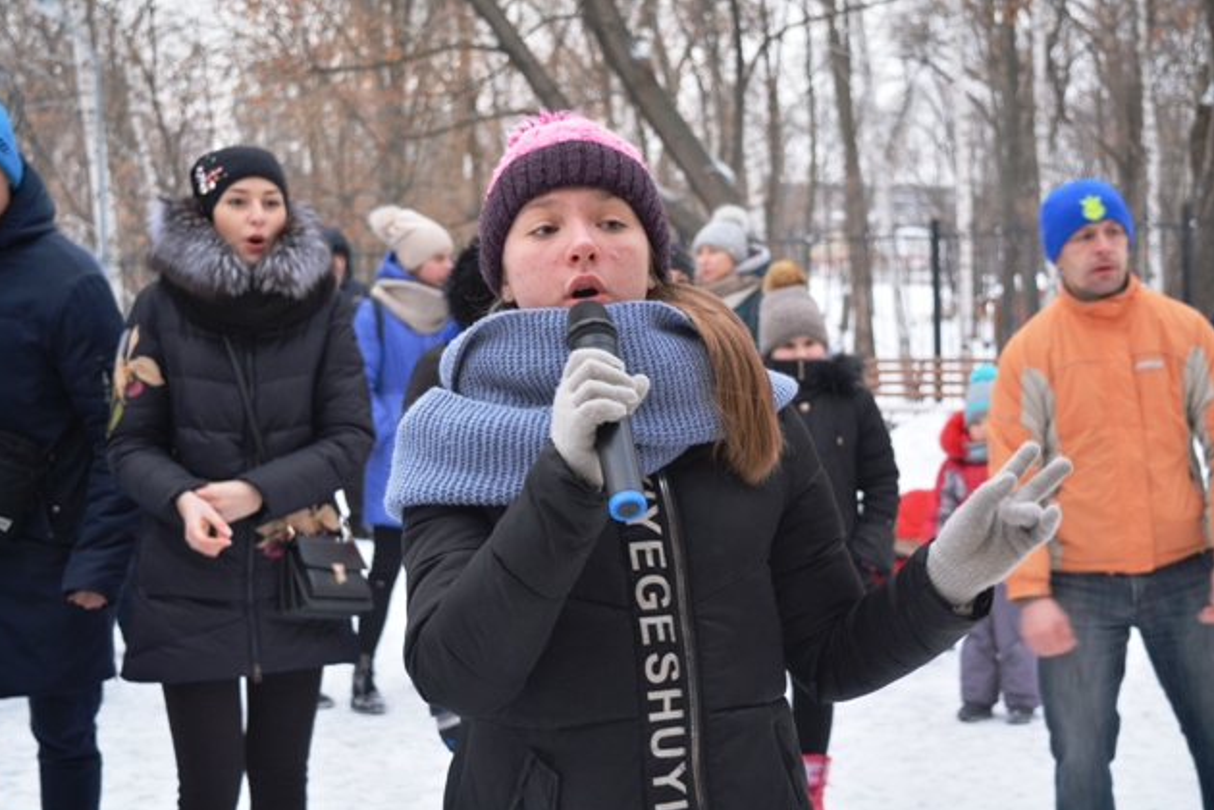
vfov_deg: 22.3
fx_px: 2057
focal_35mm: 61
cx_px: 601
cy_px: 410
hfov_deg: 32.9
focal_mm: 40
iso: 560
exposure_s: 1/60
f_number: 5
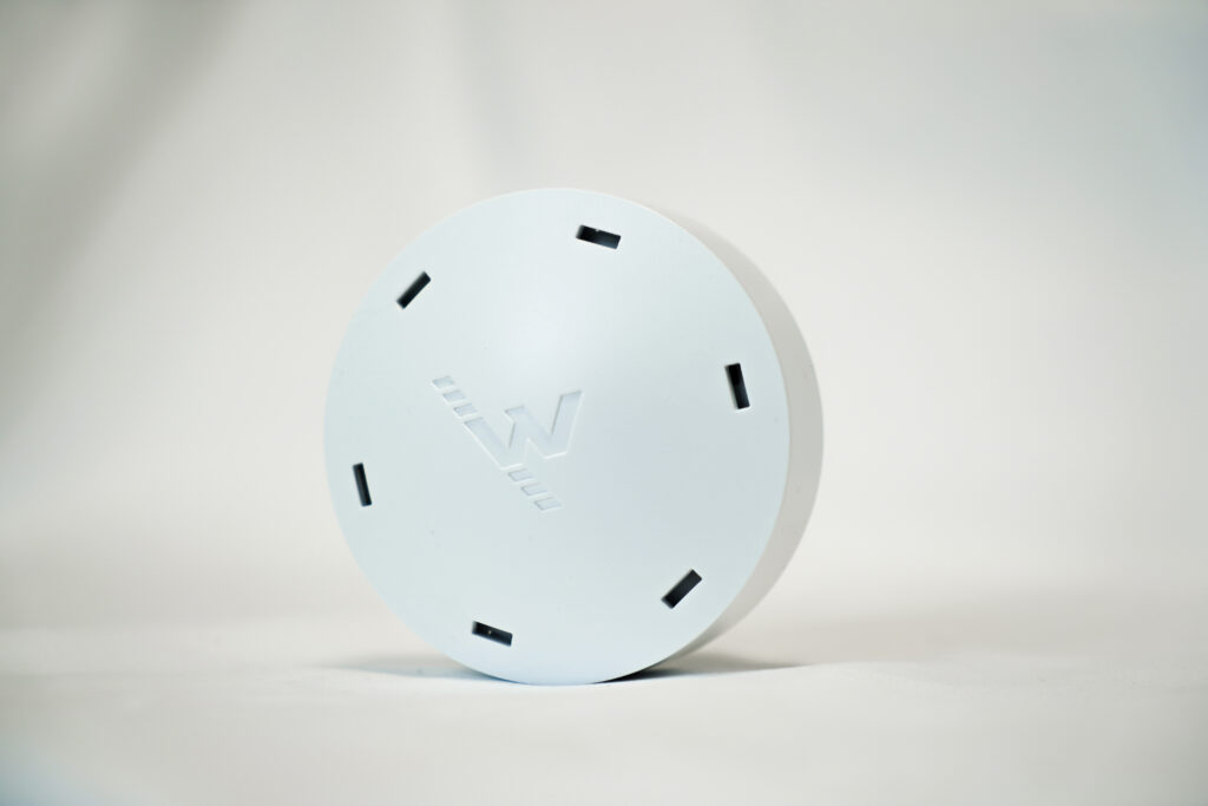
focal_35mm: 70
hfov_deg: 28.8
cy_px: 403
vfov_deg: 19.5
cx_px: 604
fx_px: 2349
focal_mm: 70
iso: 100
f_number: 4
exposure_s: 1/80
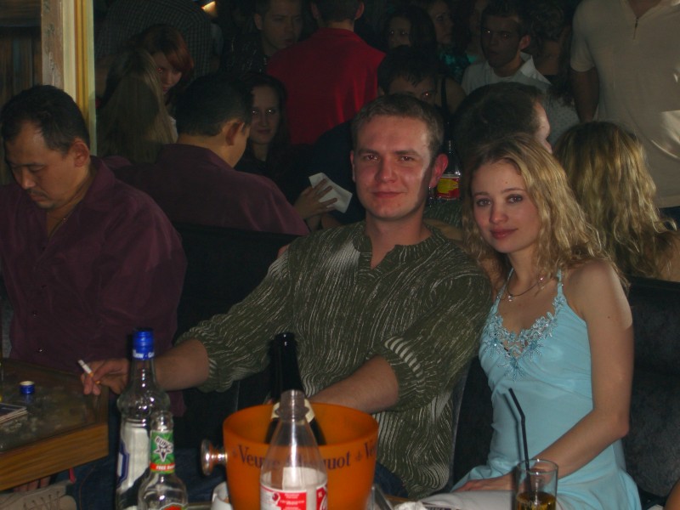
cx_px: 340
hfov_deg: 24.4
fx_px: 1572
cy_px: 255
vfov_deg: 18.4
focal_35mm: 80
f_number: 4.4
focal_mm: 16.6
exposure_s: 1/60
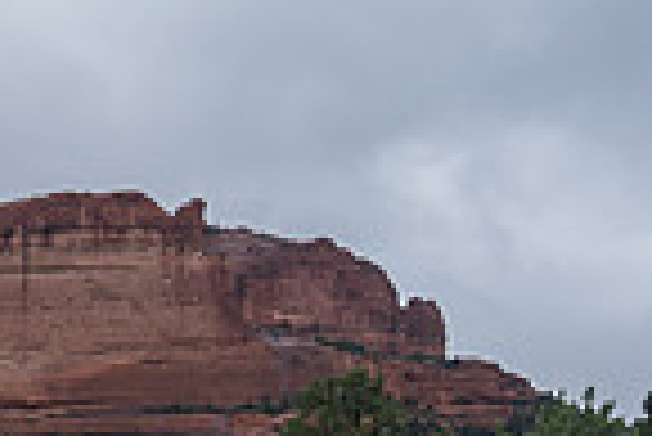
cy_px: 771
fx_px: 1740
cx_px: -468
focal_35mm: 96
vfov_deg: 13.0
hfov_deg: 17.7
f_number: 5
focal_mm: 24
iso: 320
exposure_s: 1/400
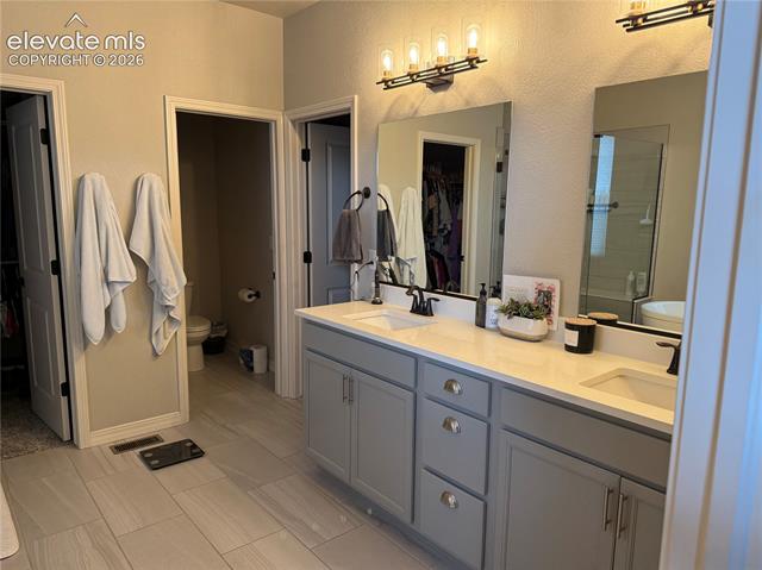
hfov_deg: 71.6
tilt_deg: -8.4
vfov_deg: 56.8
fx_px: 528
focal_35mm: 24
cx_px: 381
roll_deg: -0.6
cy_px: 285
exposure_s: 1/120
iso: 250
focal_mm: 6.76
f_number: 1.78
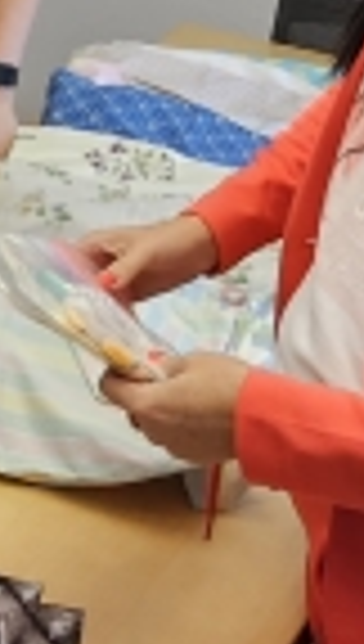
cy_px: 126
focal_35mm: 74
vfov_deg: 27.9
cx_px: -162
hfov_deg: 15.3
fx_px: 1263
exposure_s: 1/50
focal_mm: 2.2
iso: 125
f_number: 2.2
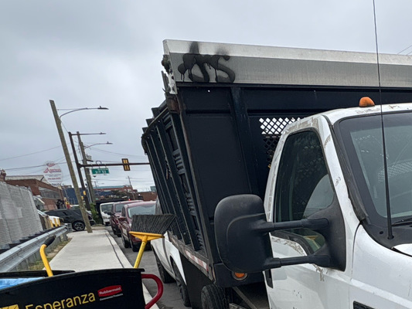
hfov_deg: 36.9
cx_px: 464
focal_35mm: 42
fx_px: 500
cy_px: 308
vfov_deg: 31.8
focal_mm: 2.22
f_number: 2.2
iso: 50
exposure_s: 1/868
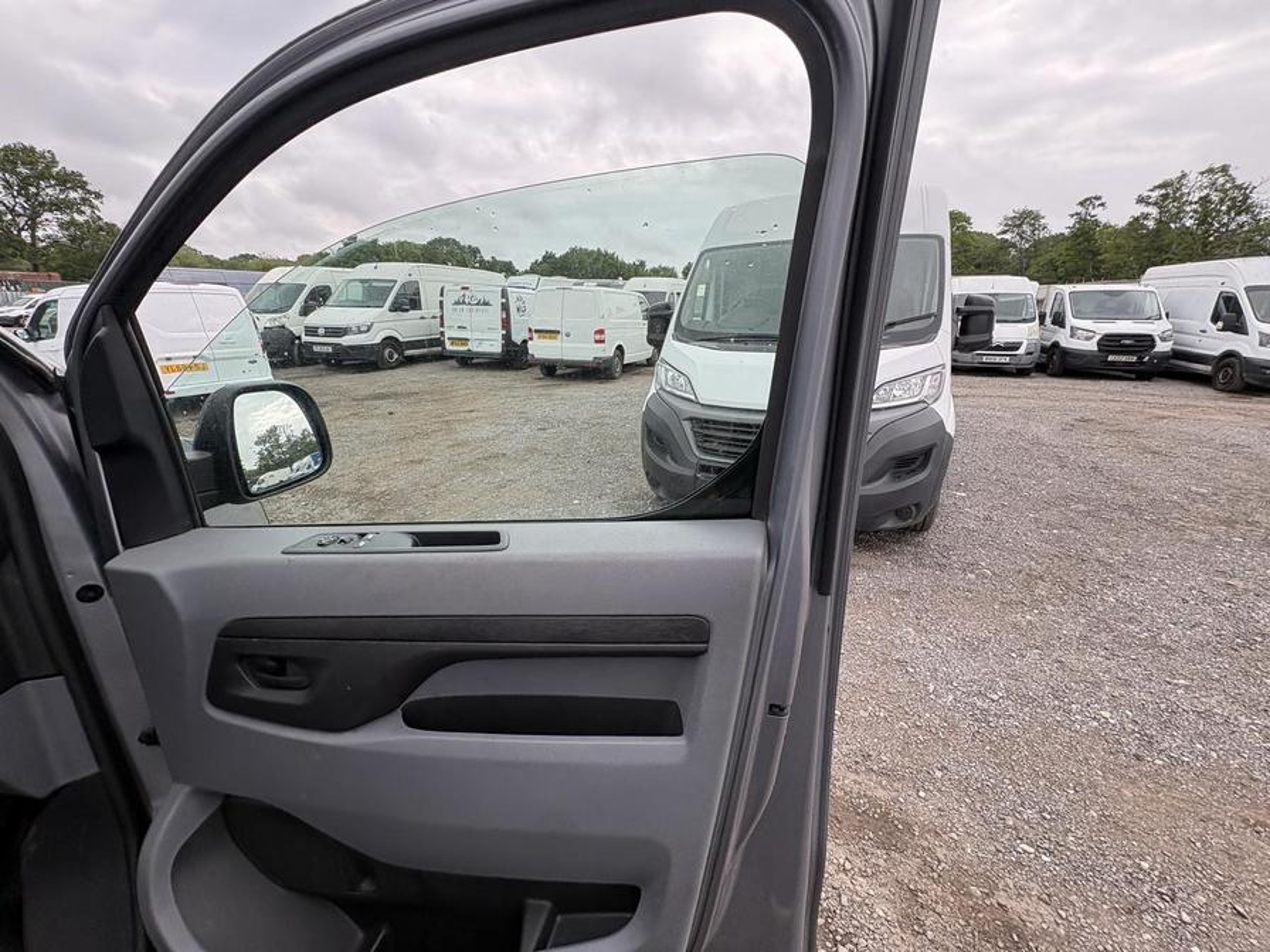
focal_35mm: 14
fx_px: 514
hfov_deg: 102.1
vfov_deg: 85.7
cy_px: 476
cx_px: 635
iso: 40
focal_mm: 2.22
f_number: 2.2
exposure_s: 1/161
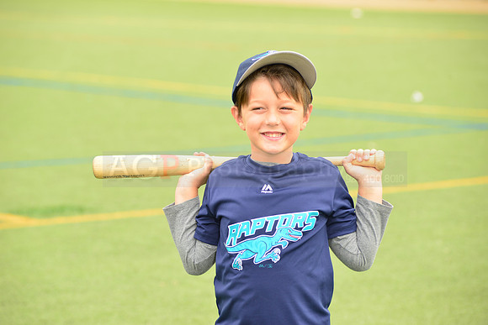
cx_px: 244
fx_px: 2508
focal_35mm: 185
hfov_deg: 11.1
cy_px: 162
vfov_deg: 7.4
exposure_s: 1/200
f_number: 8
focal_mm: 185
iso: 250
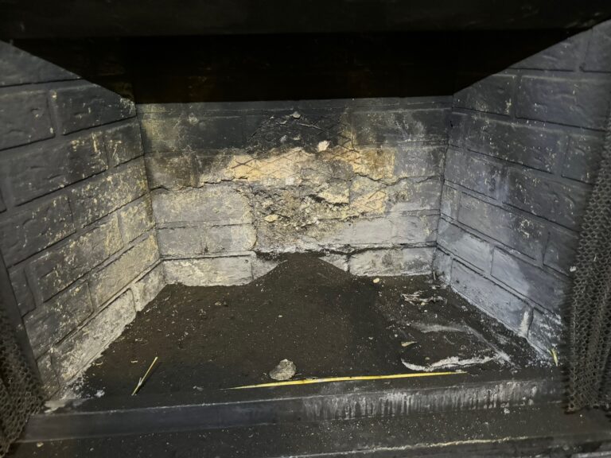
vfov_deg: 56.8
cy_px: 229
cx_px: 306
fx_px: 424
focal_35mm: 24
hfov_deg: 71.6
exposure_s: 1/28
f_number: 1.78
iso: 1000
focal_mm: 6.76
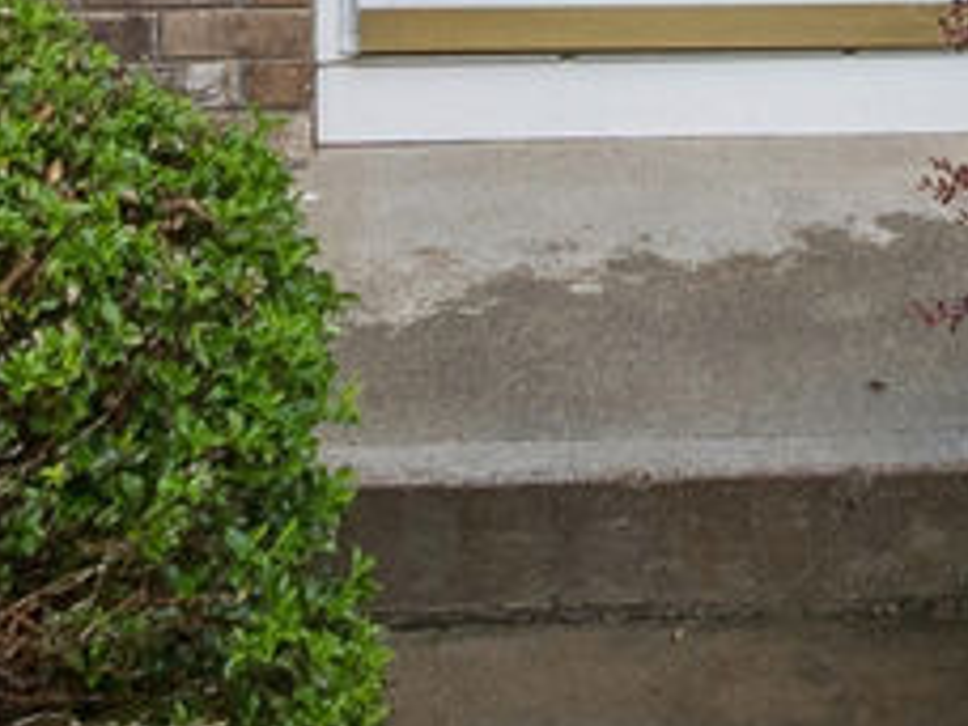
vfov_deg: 8.4
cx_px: 862
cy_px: -1127
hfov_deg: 12.4
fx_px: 4418
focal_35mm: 158
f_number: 2.8
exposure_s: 1/50
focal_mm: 12.3
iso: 130
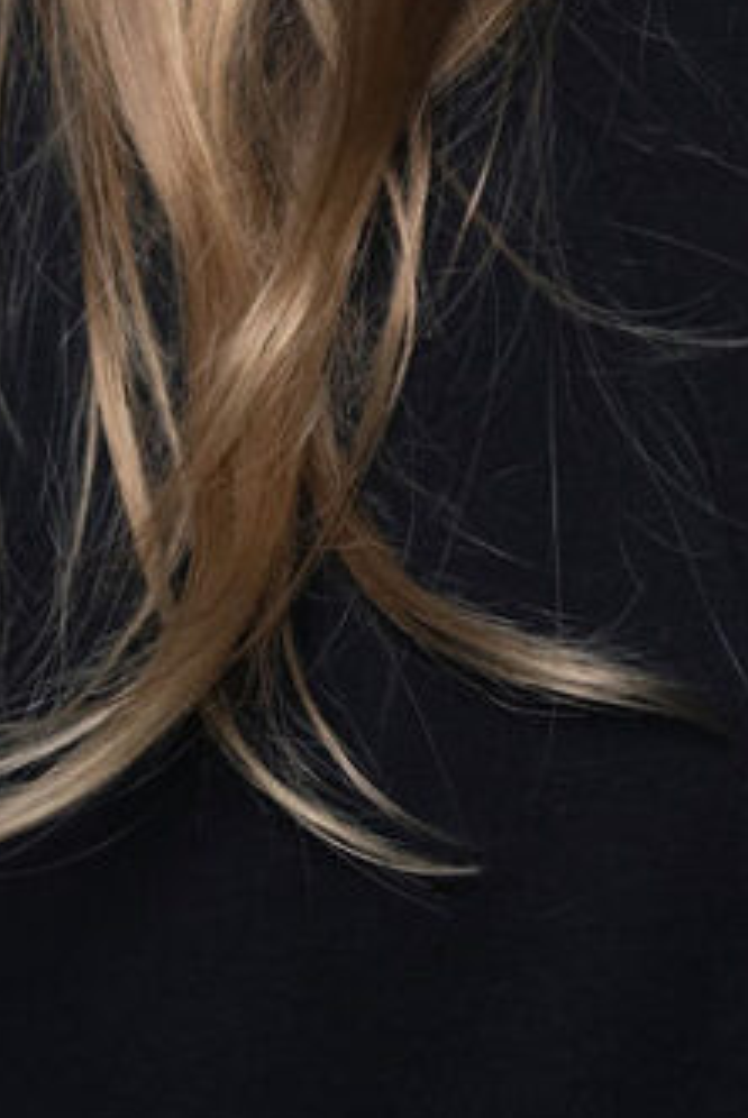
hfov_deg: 2.6
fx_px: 16638
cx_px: 869
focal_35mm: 535
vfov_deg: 3.8
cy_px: -428
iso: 400
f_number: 7.1
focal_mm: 121
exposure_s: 1/125
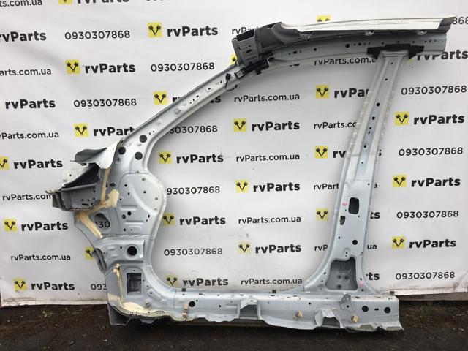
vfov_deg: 48.2
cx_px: 234
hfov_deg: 61.7
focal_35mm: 29
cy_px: 176
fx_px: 392
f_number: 2.2
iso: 25
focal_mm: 4.15
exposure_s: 1/195
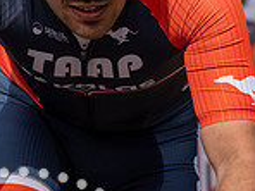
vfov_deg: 1.9
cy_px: -24
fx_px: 5849
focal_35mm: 794
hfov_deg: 2.5
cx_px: 216
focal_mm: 118
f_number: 5
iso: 200
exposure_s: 1/1000
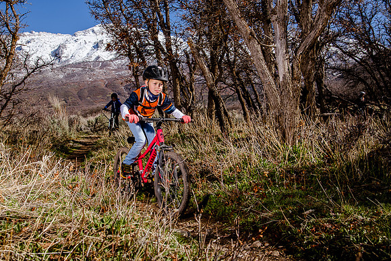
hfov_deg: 47.6
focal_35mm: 41
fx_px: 443
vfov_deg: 32.8
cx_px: 181
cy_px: 129
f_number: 9
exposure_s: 1/400
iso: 200
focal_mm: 38
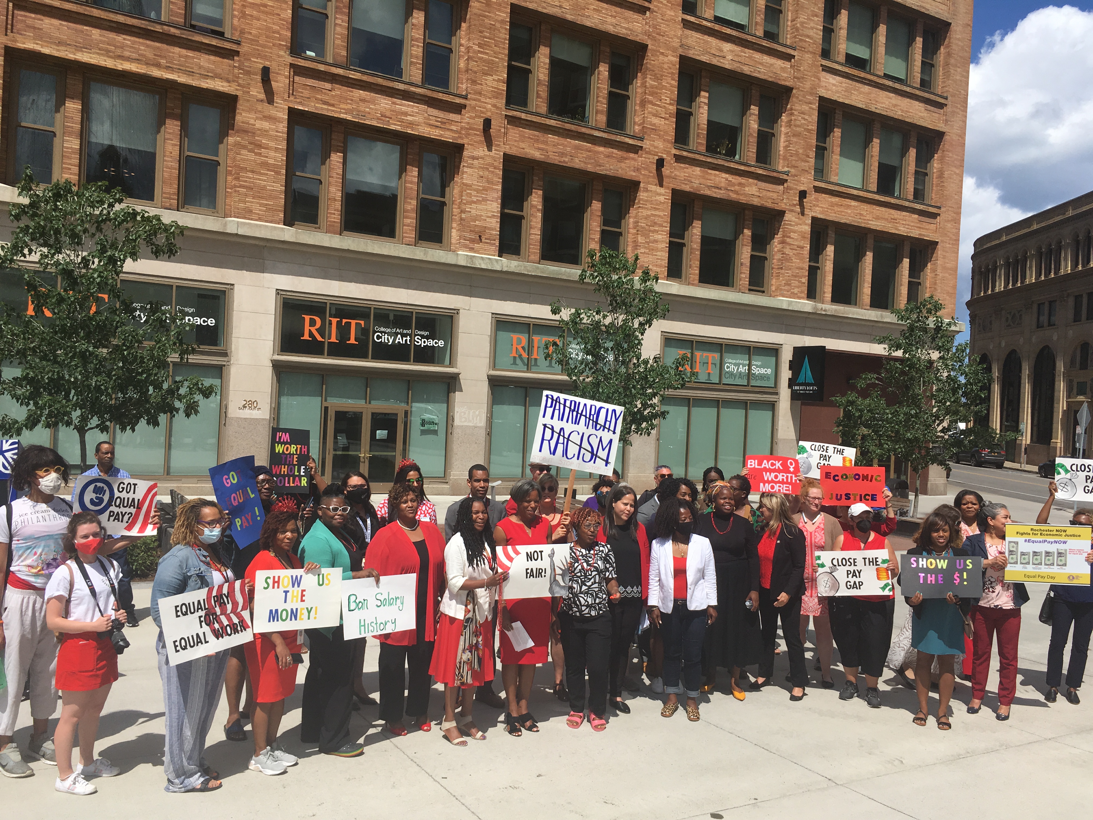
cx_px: 546
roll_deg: -2.5
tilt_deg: -2.4
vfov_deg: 48.2
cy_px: 410
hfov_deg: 61.7
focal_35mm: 29
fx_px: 916
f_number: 2.2
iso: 25
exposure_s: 1/2653
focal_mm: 4.15
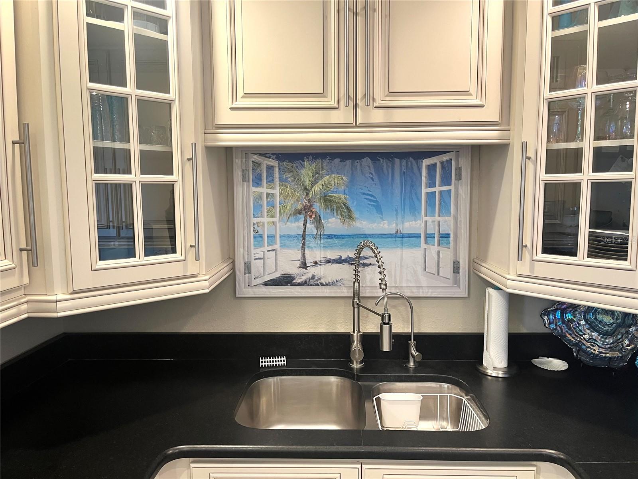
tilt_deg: -5.2
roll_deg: -1.0
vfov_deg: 53.1
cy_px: 240
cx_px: 319
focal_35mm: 26
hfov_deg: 67.3
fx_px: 479
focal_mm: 5.1
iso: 100
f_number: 1.6
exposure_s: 1/60
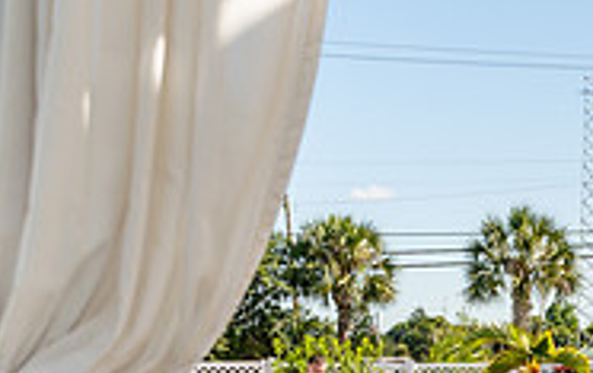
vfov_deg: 12.1
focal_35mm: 101
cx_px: 807
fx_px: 1635
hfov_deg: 18.8
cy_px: 630
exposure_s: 1/500
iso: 100
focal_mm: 28
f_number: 4
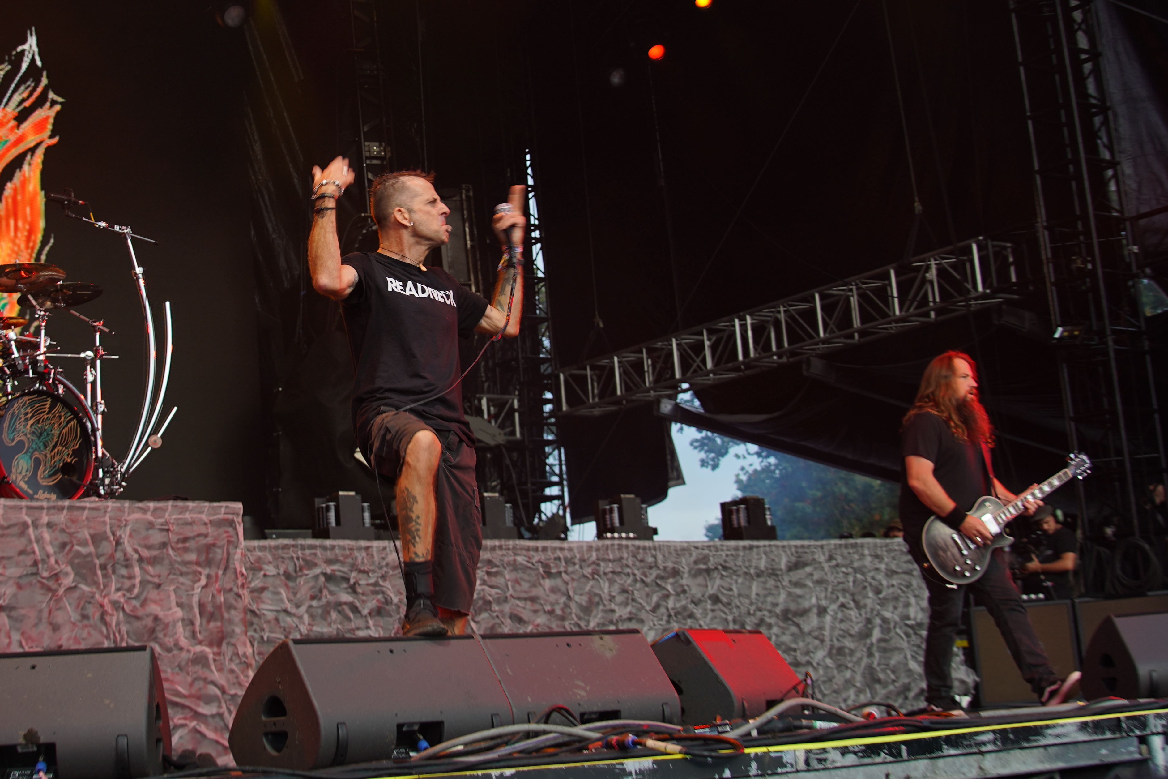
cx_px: 365
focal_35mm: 54
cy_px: 285
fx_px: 1752
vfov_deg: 25.0
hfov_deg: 36.4
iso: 125
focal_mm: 34
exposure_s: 1/125
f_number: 4
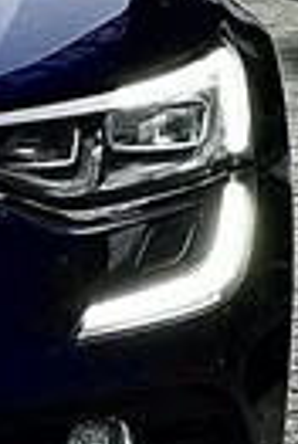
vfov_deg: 4.8
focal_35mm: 426
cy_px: 71
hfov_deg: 3.2
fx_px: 5261
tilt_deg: -5.2
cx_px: -515
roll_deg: -0.2
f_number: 2.2
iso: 200
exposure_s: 1/100
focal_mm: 7.5
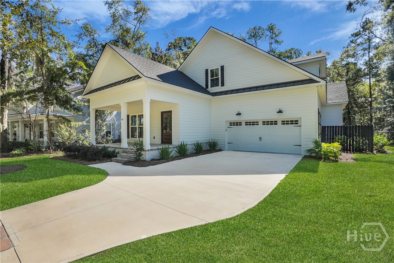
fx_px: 175
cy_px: 132
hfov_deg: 96.7
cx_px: 197
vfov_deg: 73.8
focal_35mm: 16
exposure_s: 1/250
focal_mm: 16
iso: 320
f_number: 9
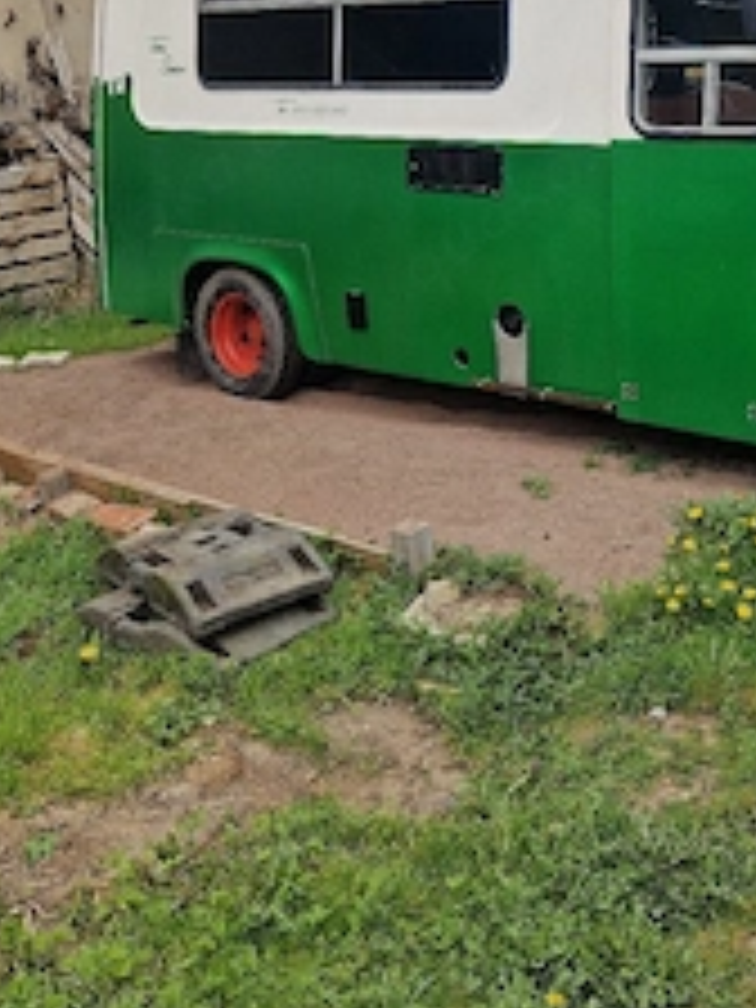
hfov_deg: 33.8
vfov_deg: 44.1
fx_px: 1194
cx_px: 630
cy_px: 238
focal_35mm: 41
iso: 50
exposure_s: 1/1111
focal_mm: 5.4
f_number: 1.8
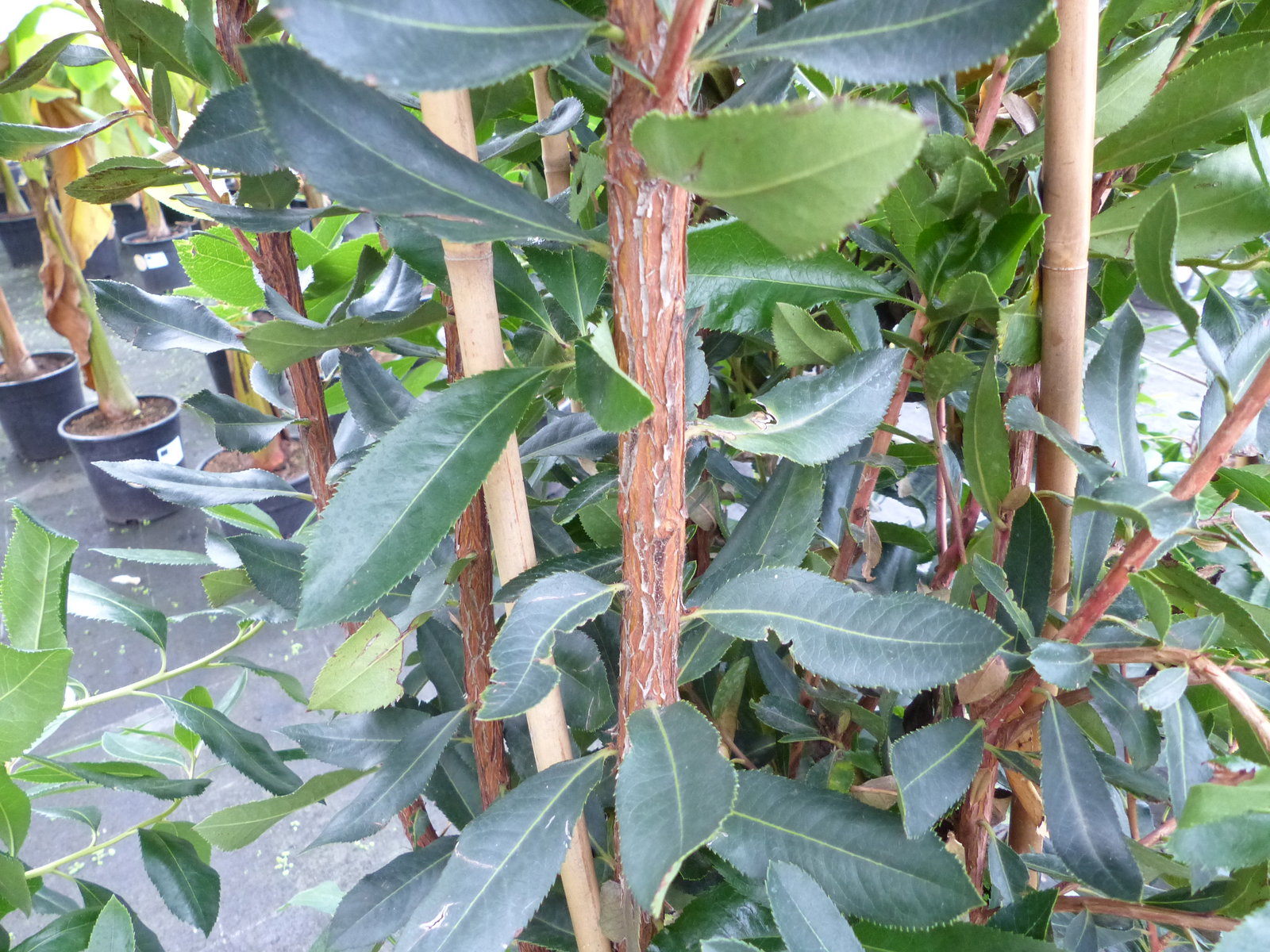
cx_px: 635
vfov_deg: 54.9
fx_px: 917
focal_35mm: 25
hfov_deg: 69.4
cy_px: 476
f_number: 2.8
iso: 400
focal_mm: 4.5
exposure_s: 1/40
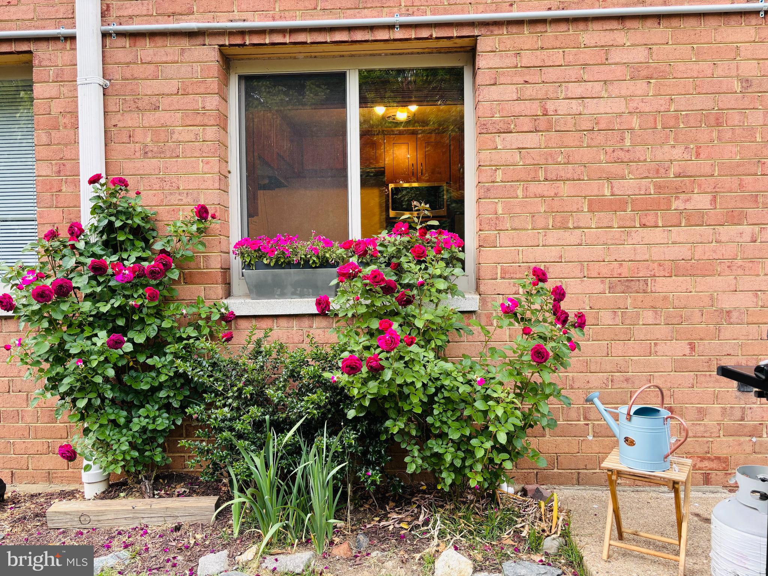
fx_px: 577
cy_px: 288
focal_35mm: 26
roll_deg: +1.1
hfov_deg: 67.3
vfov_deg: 53.1
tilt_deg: -1.9
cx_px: 384
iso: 64
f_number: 1.6
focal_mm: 5.96
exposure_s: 1/121
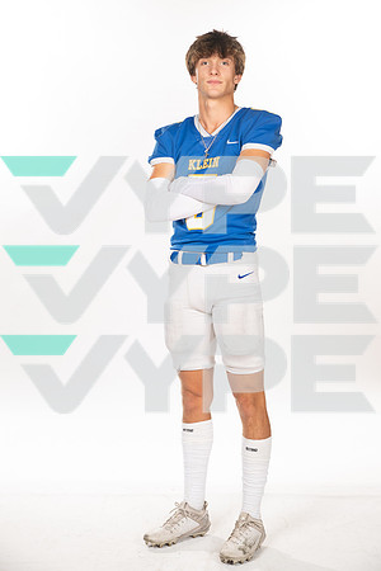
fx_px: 984
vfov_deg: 32.4
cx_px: 190
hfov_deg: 21.9
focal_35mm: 62
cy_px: 286
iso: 800
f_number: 7.1
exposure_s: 1/320
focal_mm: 62
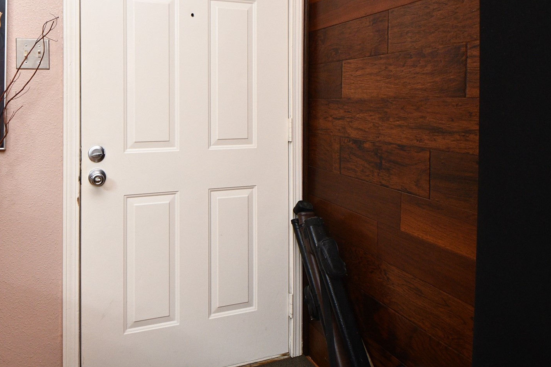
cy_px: 98
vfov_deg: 53.0
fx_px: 352
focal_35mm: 23
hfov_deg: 73.5
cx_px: 177
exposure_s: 1/60
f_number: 4
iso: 1250
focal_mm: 10
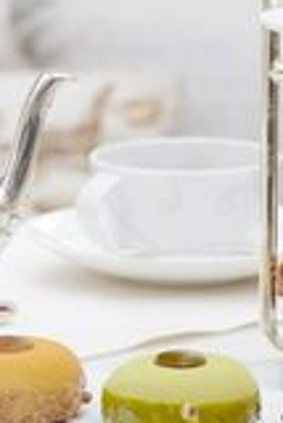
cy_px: -172
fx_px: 4188
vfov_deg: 5.7
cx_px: 288
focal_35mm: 356
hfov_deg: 3.9
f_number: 5.6
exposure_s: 1/30
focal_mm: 95
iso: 500
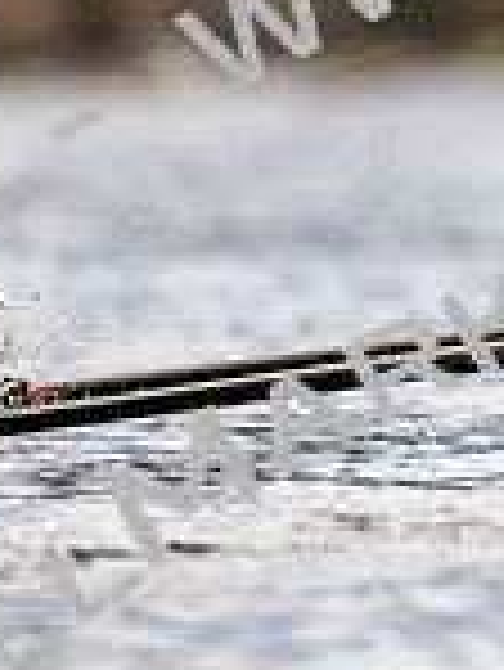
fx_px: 43617
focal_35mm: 2250
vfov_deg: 0.9
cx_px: 734
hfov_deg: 0.7
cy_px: 101
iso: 3600
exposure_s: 1/2500
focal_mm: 600
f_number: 4
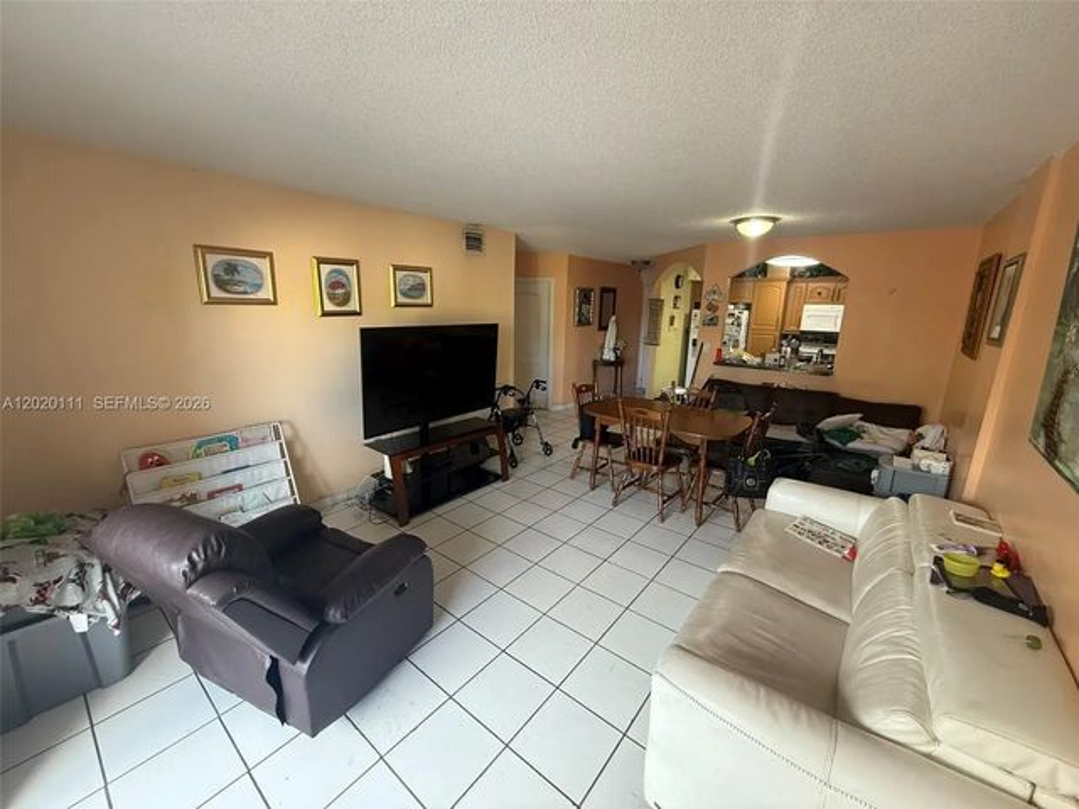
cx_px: 540
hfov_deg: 102.1
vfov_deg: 85.7
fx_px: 436
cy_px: 404
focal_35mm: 14
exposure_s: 1/99
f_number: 2.2
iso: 320
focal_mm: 2.22
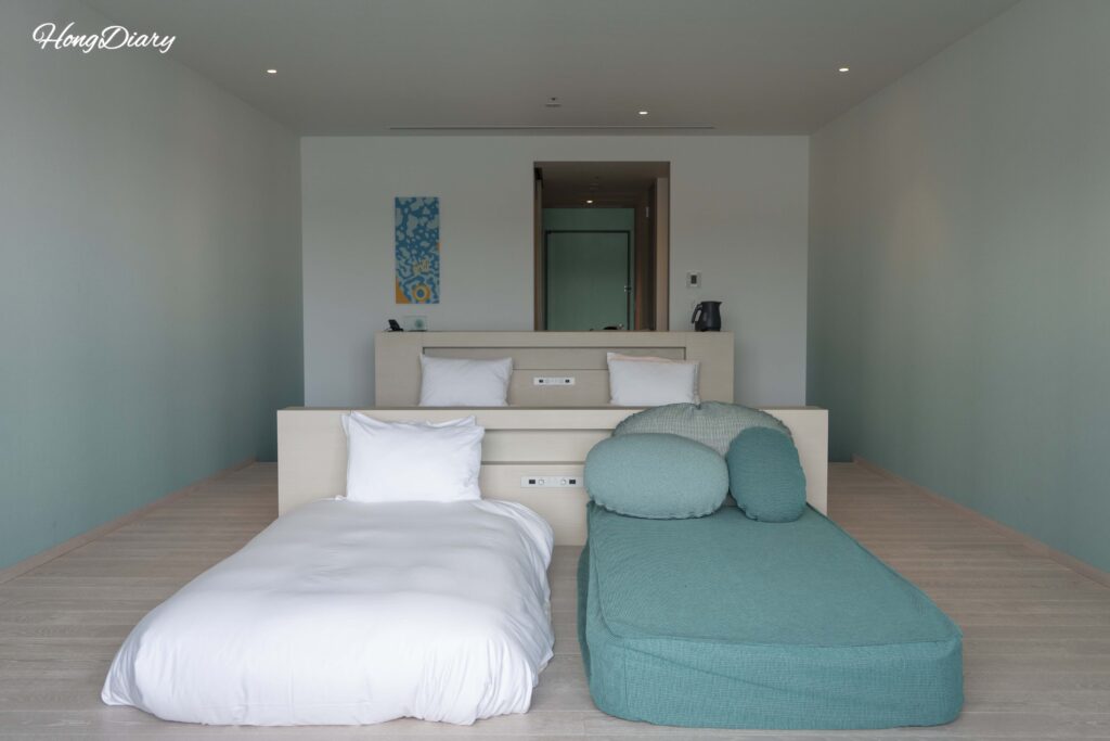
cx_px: 555
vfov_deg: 40.0
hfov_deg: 57.2
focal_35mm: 33
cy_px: 370
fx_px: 1018
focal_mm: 33
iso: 500
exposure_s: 1/160
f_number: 4.5
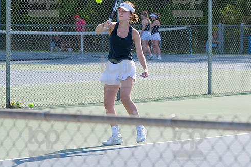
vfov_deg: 6.0
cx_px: 116
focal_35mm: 229
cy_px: 73
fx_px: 1596
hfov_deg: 9.0
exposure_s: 1/2000
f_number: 5.6
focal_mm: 130
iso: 1000
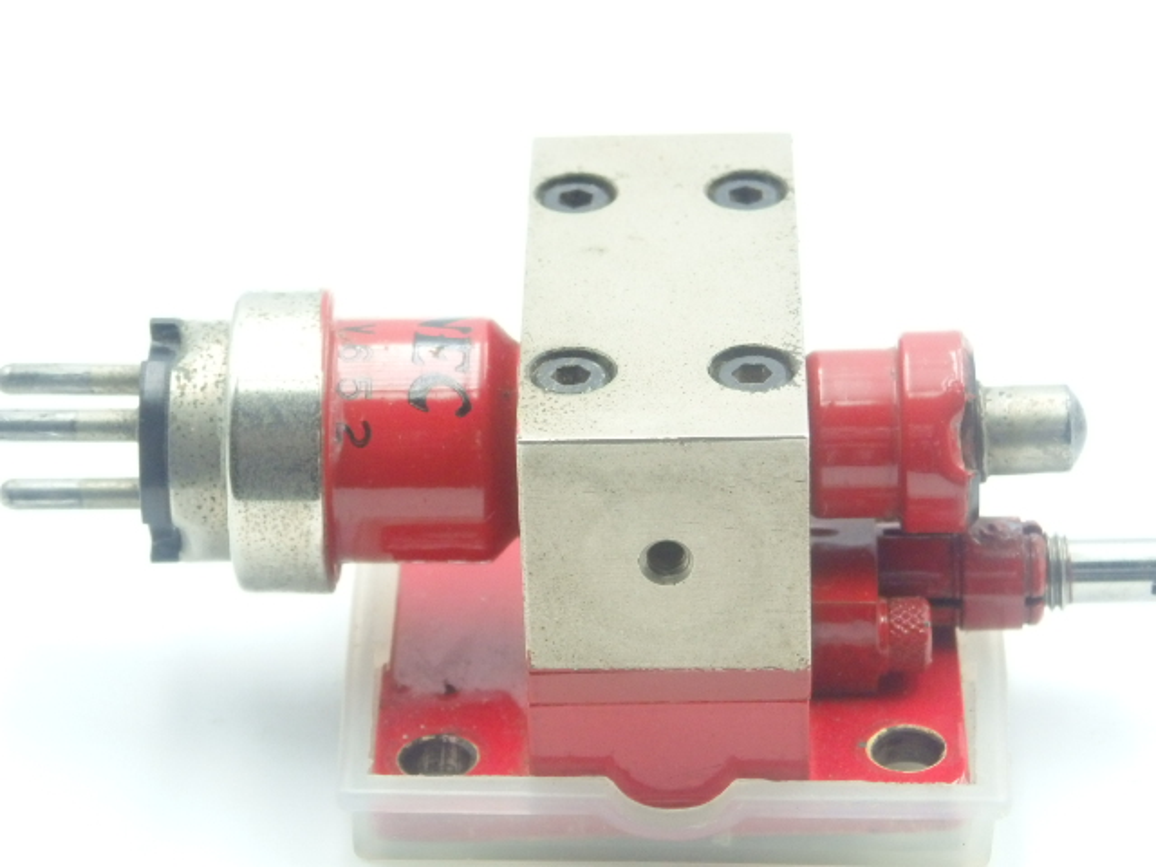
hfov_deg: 15.4
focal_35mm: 128
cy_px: 434
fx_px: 4275
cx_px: 578
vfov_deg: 11.6
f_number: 5.3
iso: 800
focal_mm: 22.9
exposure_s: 1/125
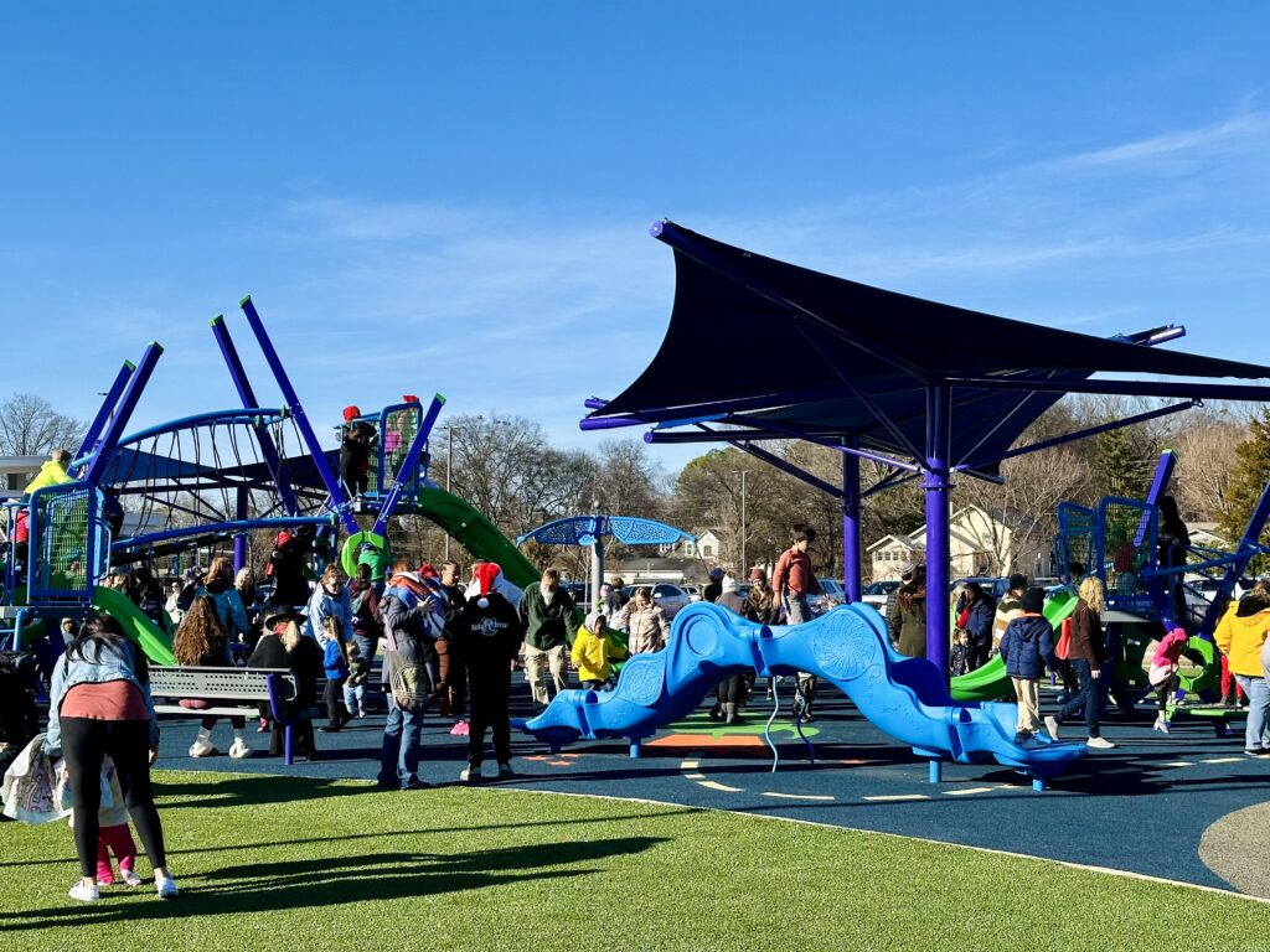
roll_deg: -0.6
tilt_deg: +3.4
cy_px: 476
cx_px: 635
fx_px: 1761
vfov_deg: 30.3
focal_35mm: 48
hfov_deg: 39.7
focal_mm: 6.86
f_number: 1.78
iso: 64
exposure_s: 1/2890
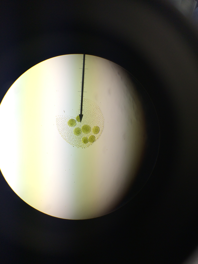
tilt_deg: -42.5
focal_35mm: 29
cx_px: 99
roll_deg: -5.6
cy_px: 132
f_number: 2.2
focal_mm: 4.15
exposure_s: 1/285
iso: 32
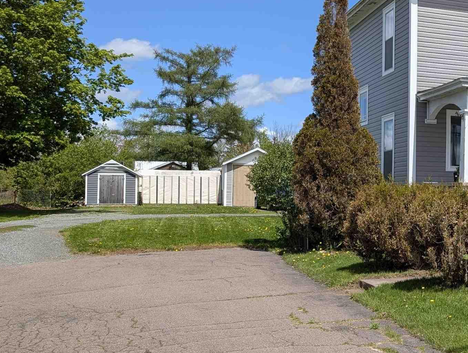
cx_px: 510
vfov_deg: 27.1
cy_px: 169
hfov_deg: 31.6
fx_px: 731
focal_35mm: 54
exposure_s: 1/1418
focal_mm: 6.9
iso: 20
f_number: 1.68
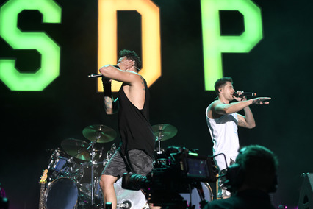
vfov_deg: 18.4
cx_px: 165
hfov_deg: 27.3
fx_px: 643
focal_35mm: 74
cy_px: 100
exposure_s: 1/500
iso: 1600
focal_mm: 70
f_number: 4
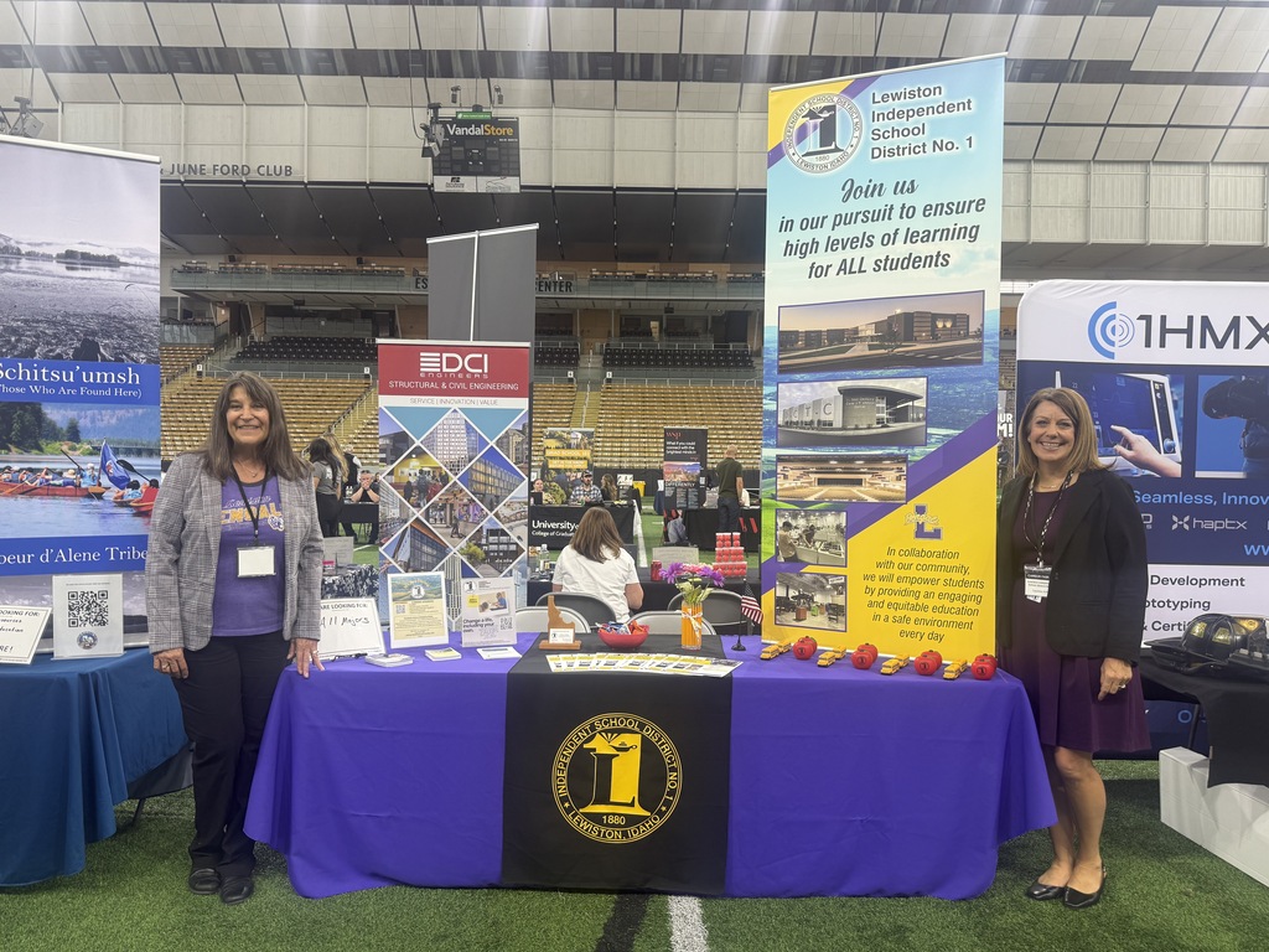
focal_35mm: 24
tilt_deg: -0.9
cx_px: 634
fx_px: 880
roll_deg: -0.9
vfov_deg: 56.8
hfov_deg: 71.6
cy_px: 476
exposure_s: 1/120
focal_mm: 6.76
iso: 80
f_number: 1.78
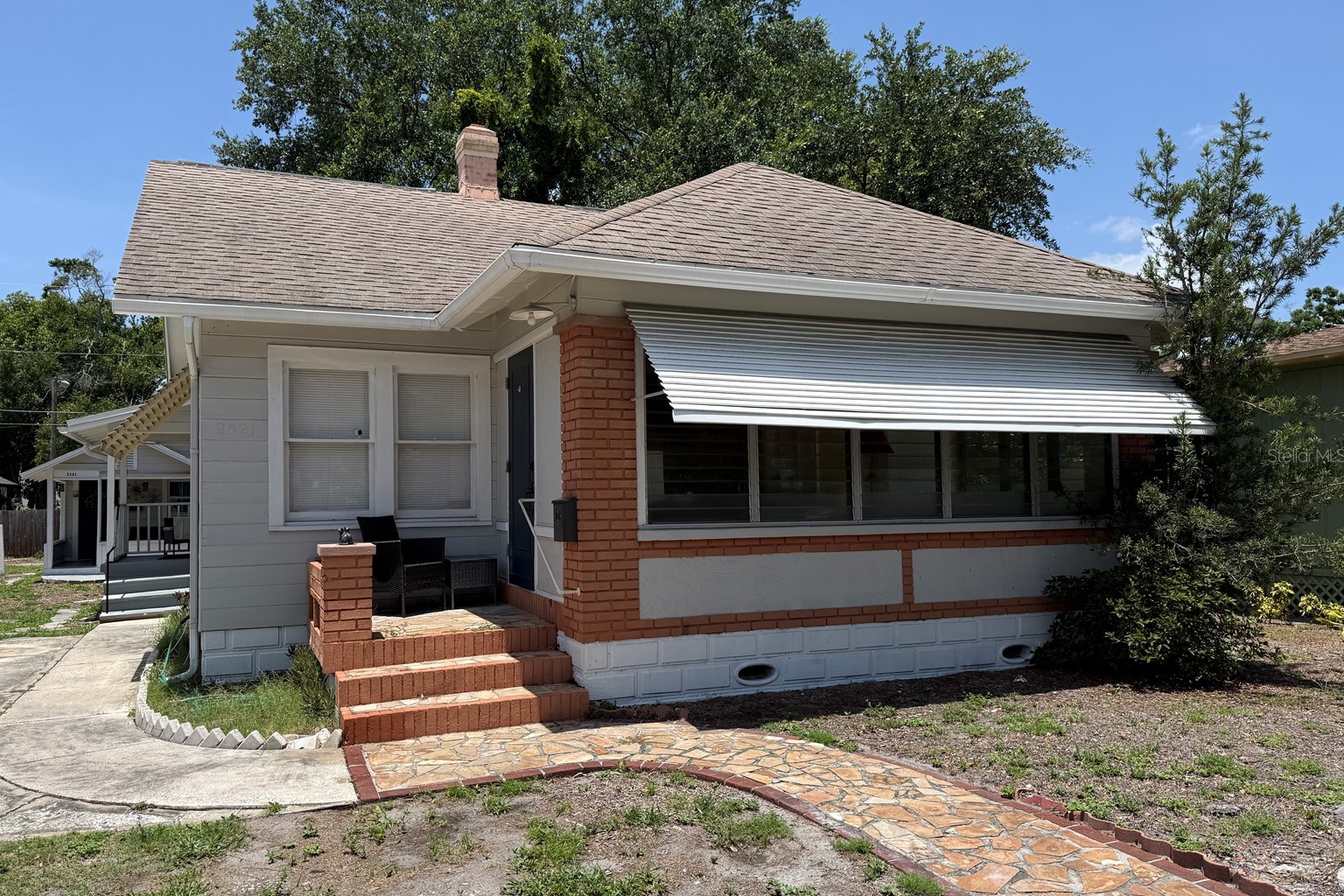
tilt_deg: +2.1
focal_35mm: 26
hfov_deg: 69.4
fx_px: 971
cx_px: 650
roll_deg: +0.0
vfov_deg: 49.6
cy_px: 455
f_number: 1.78
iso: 80
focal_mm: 6.76
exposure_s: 1/4405
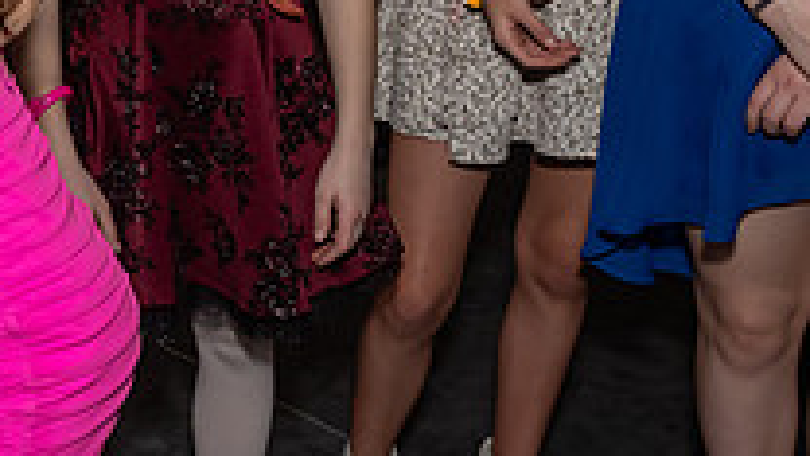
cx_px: -273
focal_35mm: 73
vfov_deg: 15.9
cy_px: -96
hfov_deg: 24.8
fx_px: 1568
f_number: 7.1
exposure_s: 1/250
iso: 800
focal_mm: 17
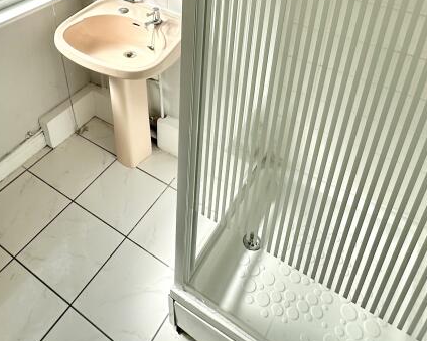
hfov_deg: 54.1
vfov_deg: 40.2
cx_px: 186
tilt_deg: -25.0
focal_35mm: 33
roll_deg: -3.3
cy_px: 17
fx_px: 417
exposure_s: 1/1171
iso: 40
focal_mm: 2.22
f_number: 2.2
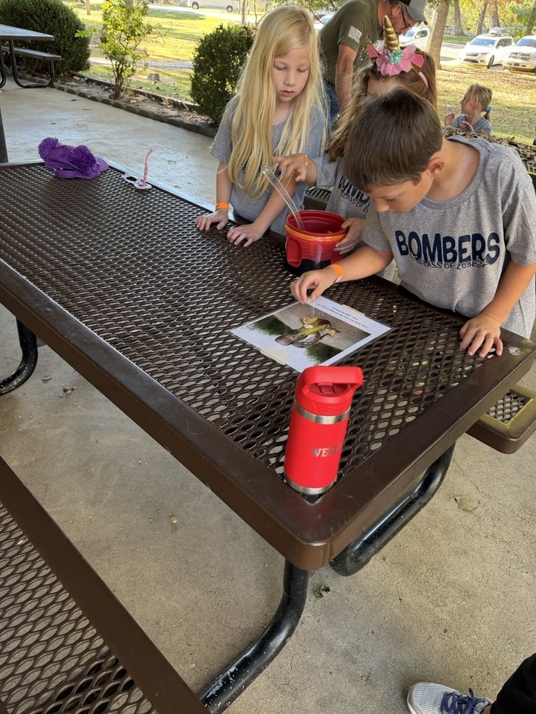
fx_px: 537
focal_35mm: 26
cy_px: 329
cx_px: 288
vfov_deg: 67.2
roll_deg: -5.2
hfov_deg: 53.0
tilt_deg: -29.5
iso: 125
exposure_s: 1/121
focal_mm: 6.76
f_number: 1.78
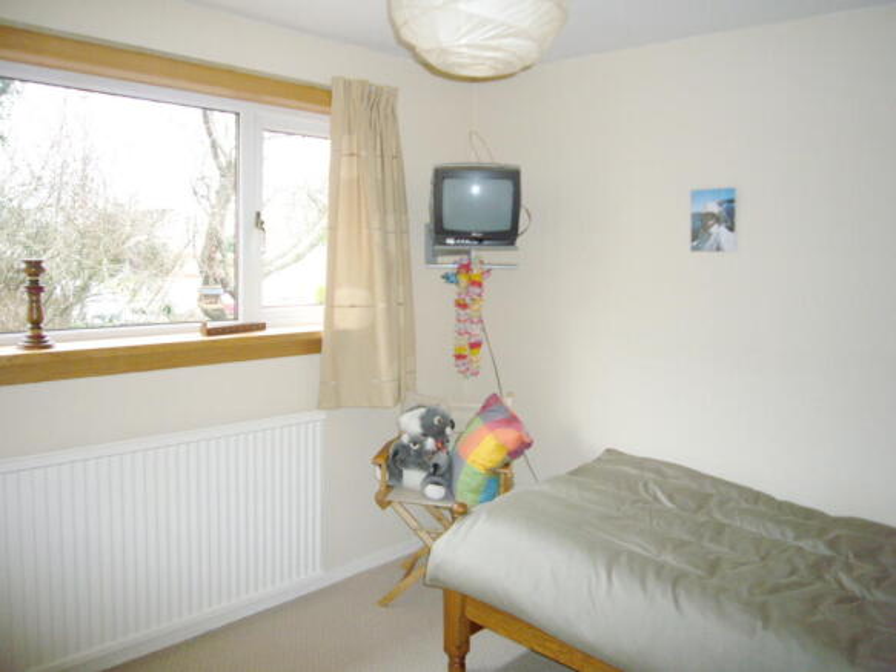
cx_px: 448
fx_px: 725
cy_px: 336
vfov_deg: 49.7
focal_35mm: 28
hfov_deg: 63.5
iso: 160
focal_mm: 4.6
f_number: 2.8
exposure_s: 1/30
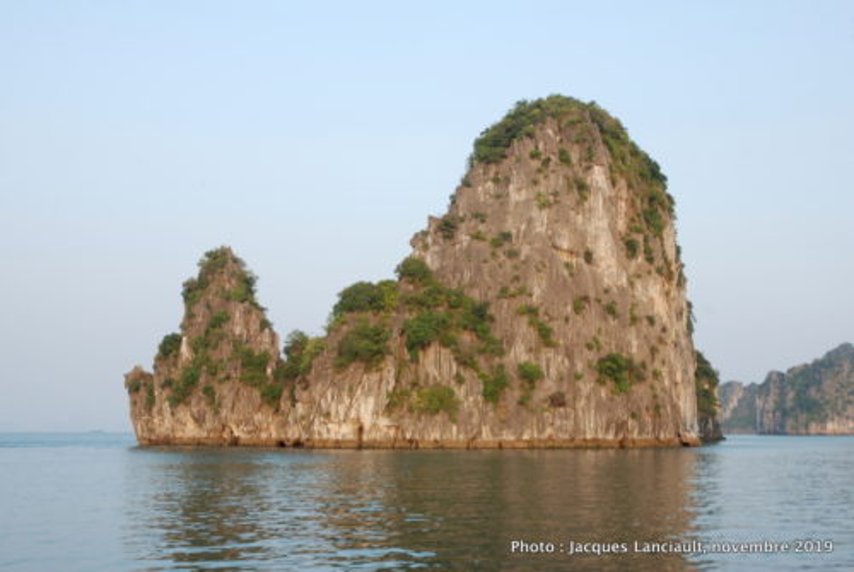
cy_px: 286
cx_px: 427
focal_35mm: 46
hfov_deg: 42.3
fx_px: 1105
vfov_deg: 29.0
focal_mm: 31
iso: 100
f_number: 13
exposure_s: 1/25
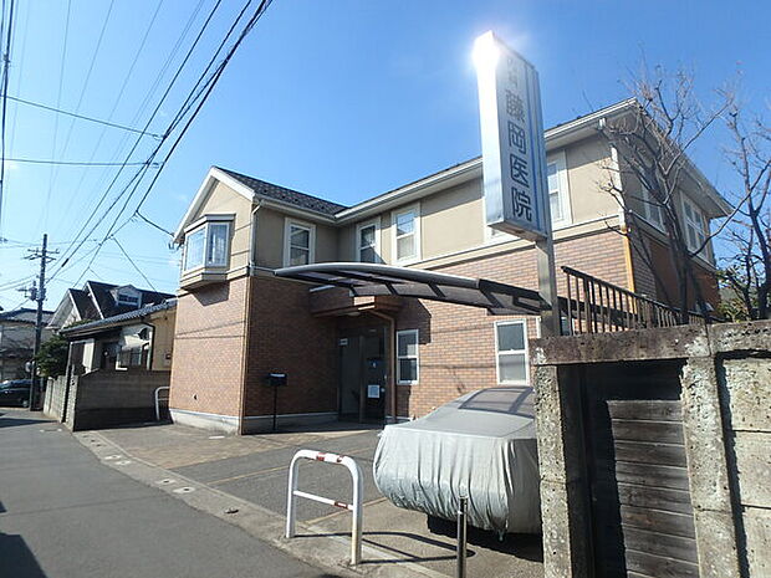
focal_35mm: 21
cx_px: 386
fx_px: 468
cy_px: 289
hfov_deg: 79.0
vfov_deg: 63.4
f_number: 6
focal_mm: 3.7
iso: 125
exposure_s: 1/400
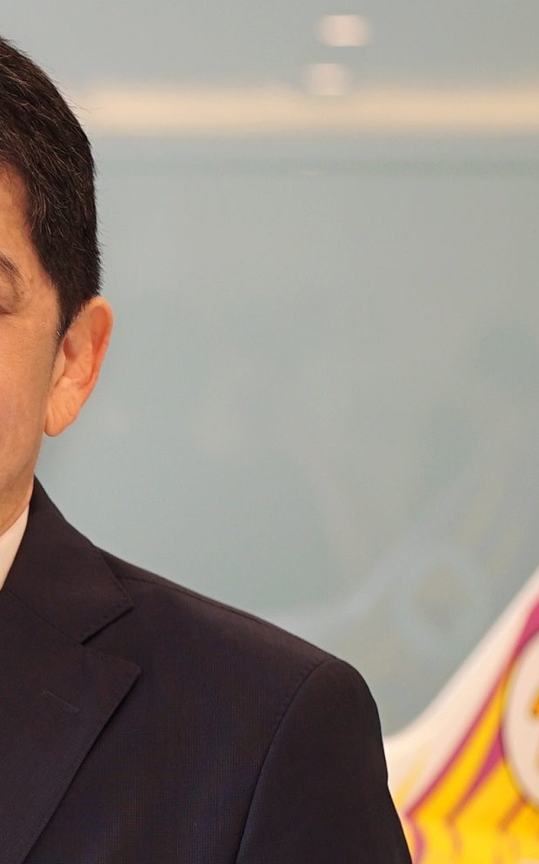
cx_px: -84
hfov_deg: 16.3
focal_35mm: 77
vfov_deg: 26.8
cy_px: 430
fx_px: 1811
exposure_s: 1/100
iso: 400
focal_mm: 50
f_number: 2.8
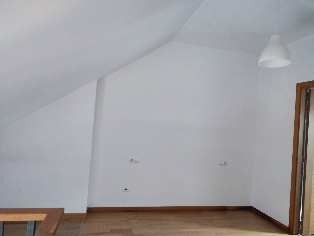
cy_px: 118
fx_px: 227
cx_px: 157
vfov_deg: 54.9
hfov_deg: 69.4
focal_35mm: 25
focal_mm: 6.04
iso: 730
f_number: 1.9
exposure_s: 1/20
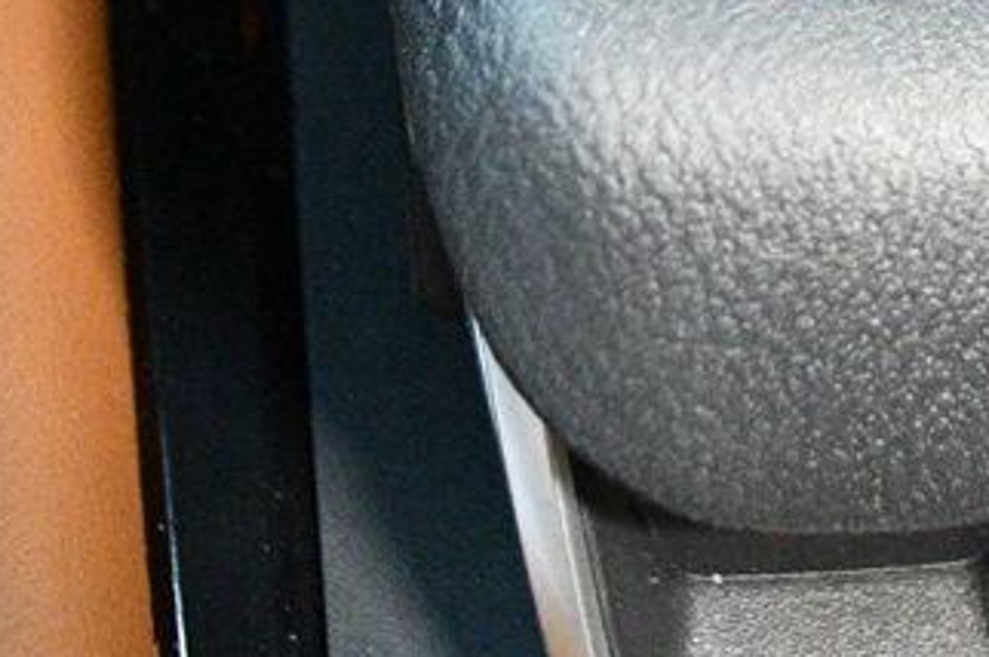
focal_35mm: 105
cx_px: 820
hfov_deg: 19.2
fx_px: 2882
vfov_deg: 12.6
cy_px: -209
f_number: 4
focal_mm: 22
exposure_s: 1/60
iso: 11400
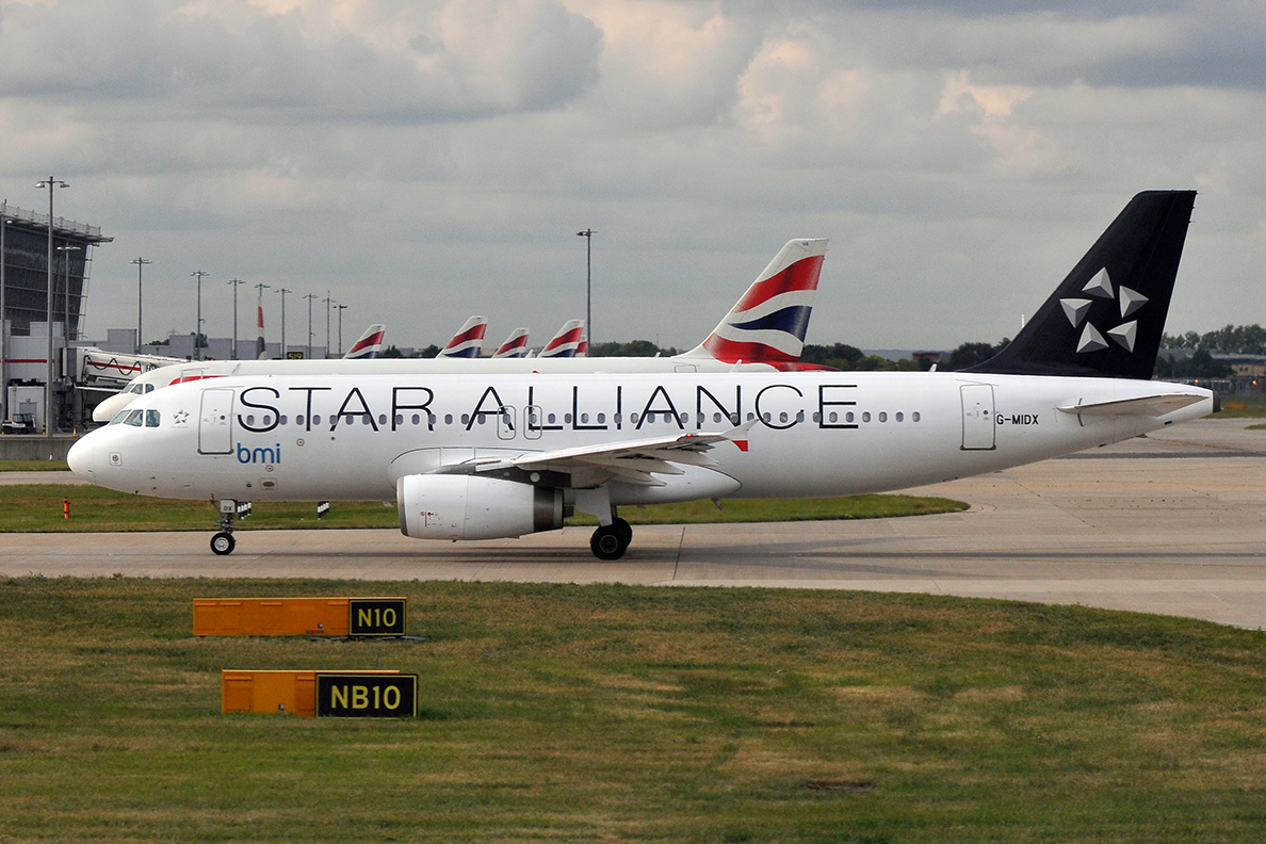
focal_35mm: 114
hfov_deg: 18.0
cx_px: 635
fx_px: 3991
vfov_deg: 12.1
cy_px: 423
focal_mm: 75
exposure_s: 1/400
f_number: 10
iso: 320
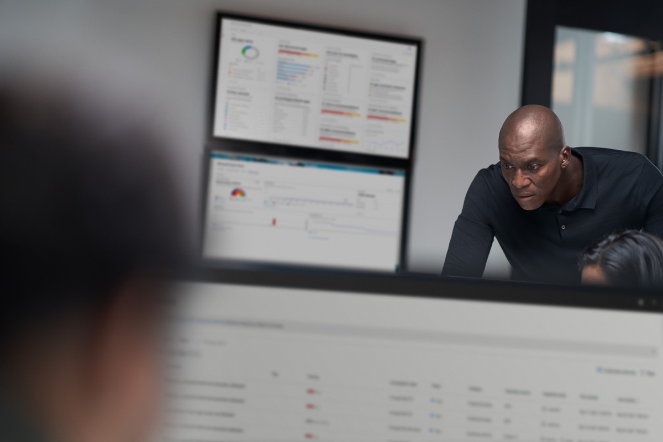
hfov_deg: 23.9
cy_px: 221
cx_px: 332
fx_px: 1565
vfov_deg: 16.1
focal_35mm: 85
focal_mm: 85
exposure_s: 1/320
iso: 400
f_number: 1.4
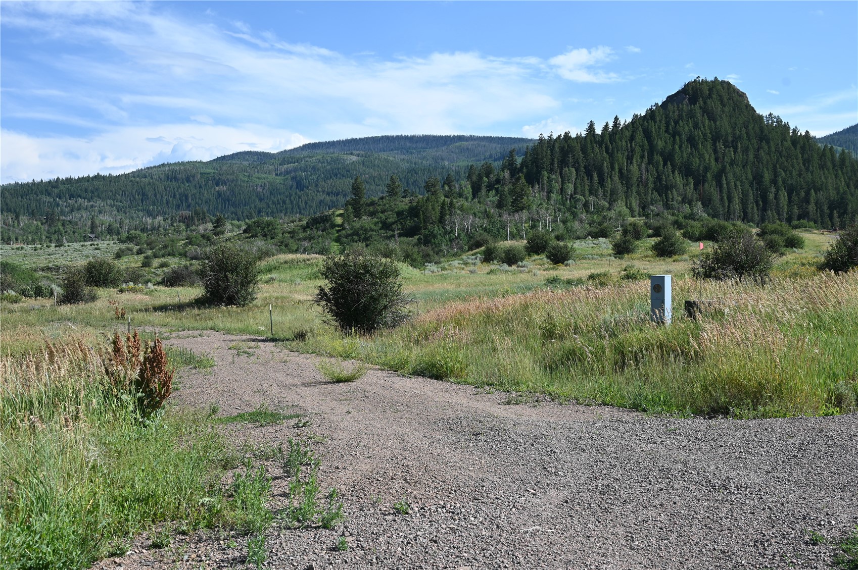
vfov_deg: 30.5
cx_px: 429
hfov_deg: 44.5
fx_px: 1048
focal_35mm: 44
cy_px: 285
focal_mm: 44
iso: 100
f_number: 7.1
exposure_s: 1/400
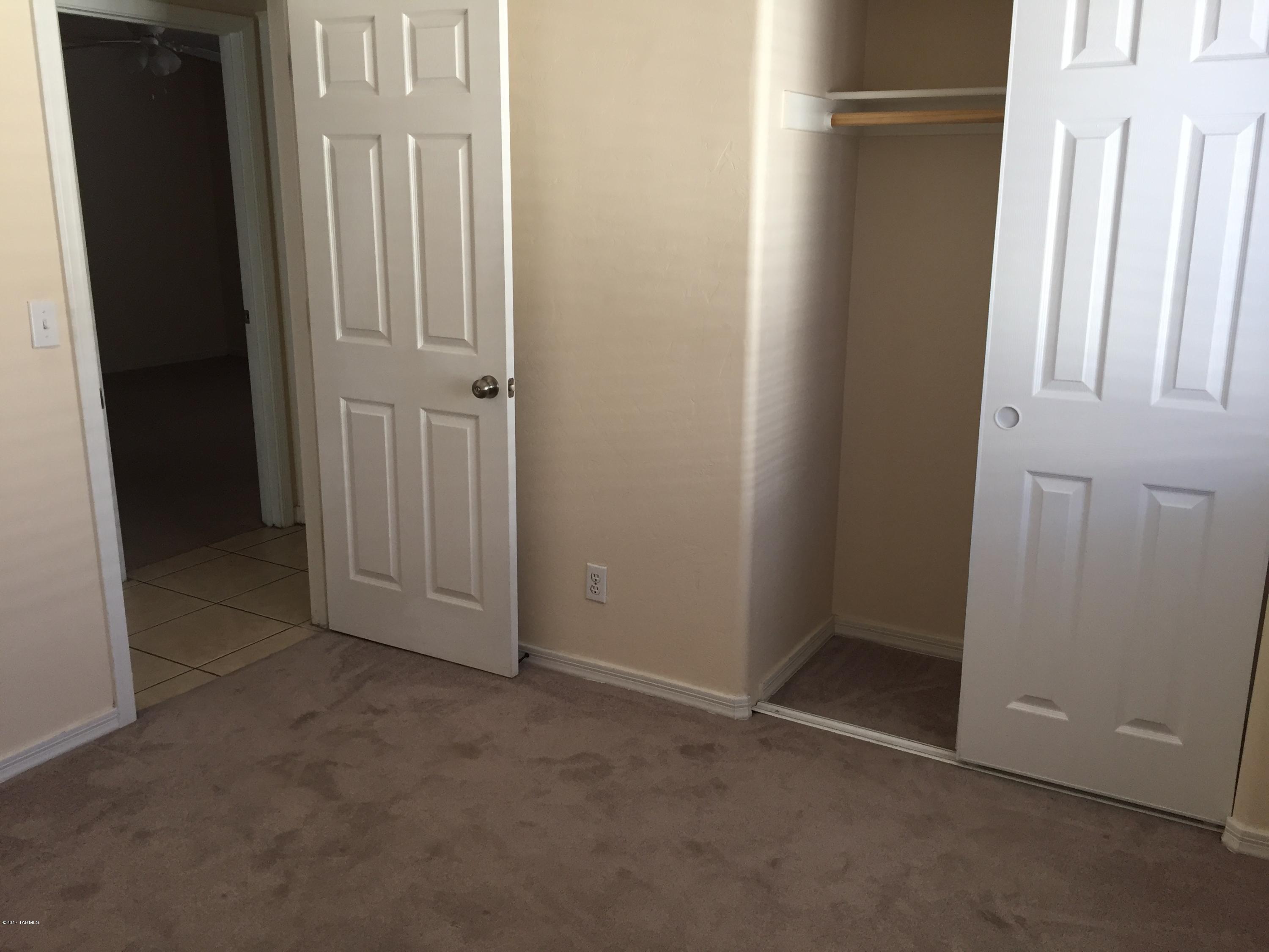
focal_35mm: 29
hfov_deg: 61.7
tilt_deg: -15.8
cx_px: 634
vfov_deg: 48.2
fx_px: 1063
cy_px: 476
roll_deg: -0.9
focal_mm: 4.15
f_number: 2.2
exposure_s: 1/30
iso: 40
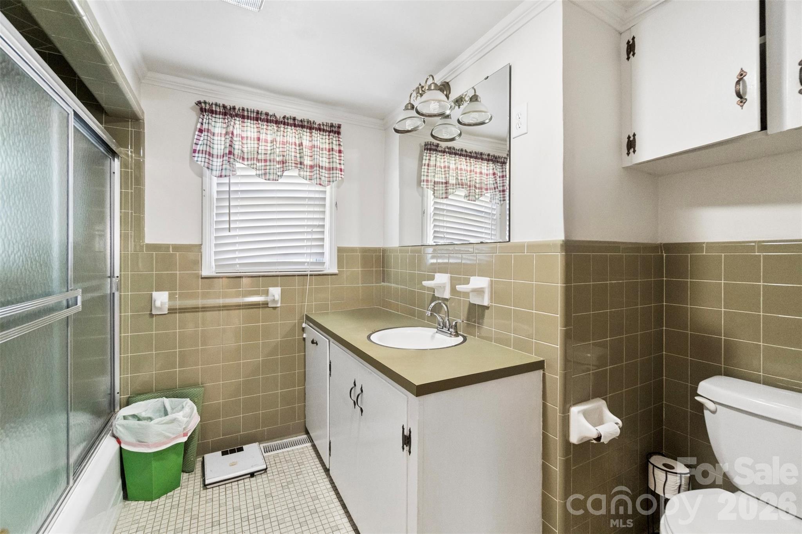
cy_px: 267
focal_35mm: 15
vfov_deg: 77.3
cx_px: 401
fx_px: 334
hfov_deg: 100.4
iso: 640
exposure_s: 1/30
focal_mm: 10
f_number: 4
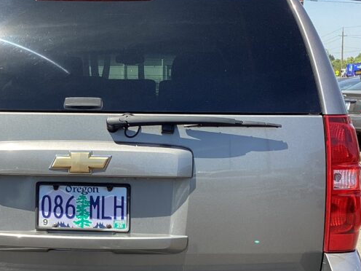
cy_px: 141
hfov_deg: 30.1
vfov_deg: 22.9
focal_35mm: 64
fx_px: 667
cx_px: 124
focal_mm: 3.3
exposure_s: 1/599
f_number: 2.4
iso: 25
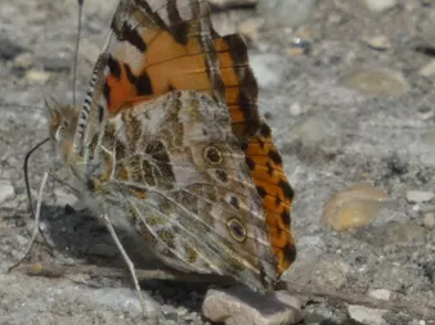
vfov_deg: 0.9
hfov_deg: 1.2
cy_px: 110
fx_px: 21072
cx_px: 151
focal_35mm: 1678
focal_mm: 158.6
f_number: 5.6
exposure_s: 1/800
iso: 80
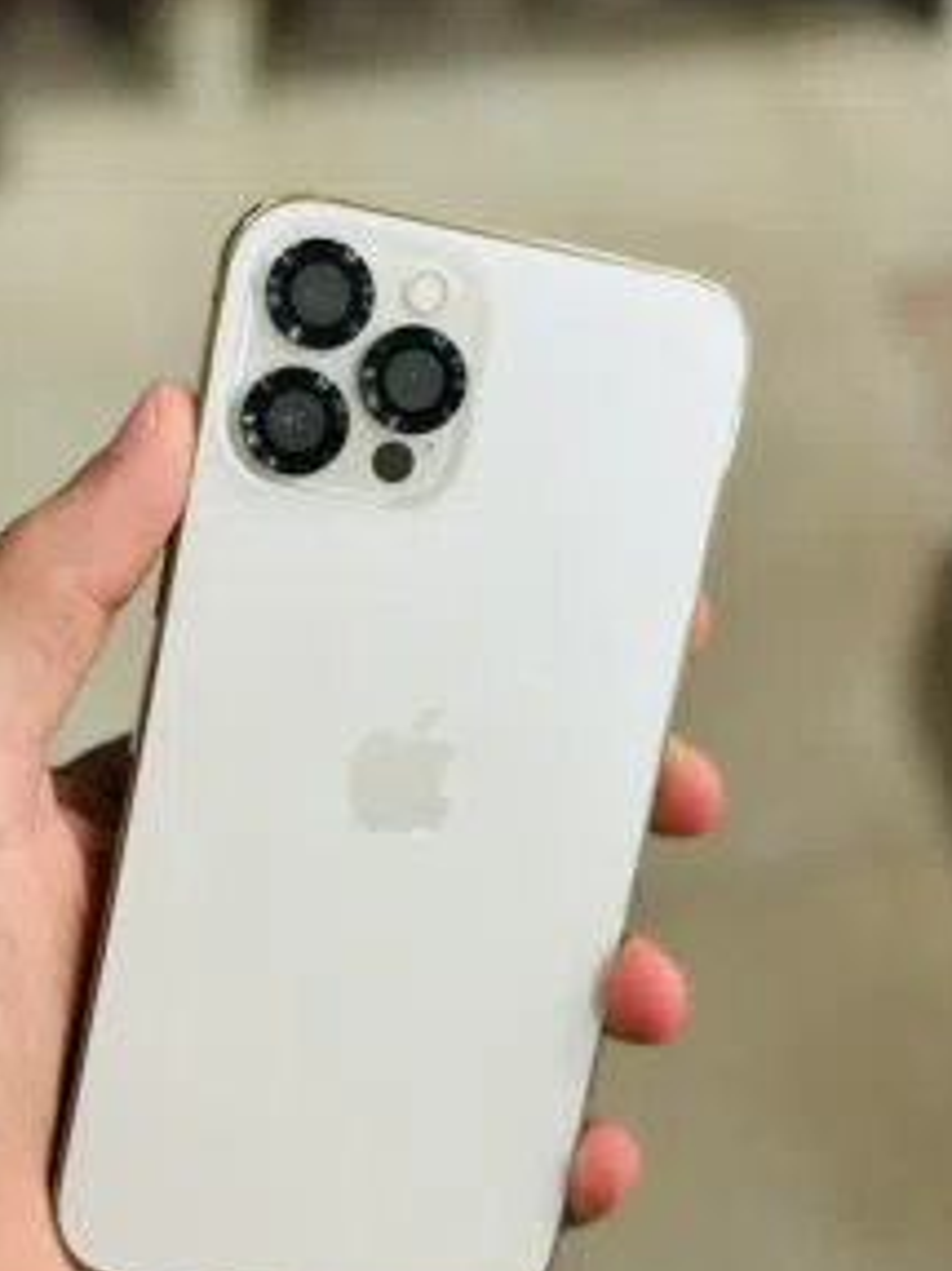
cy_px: 726
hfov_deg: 21.9
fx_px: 2459
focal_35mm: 67
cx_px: 438
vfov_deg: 28.9
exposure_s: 1/50
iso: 100
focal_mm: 6.86
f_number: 1.78
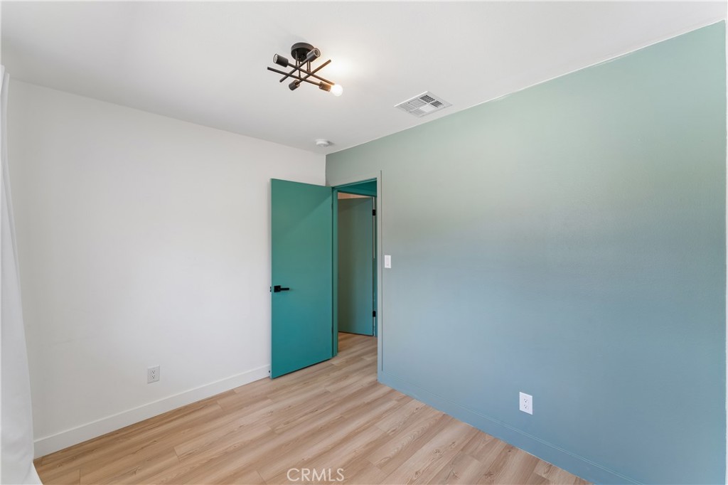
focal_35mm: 14
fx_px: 283
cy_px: 242
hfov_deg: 104.3
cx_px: 364
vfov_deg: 81.2
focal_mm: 14
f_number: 13
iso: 100
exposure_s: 1.6
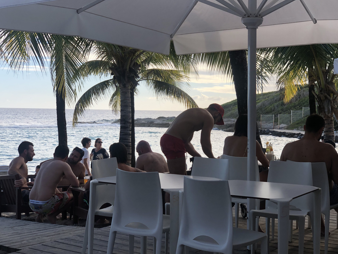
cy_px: 117
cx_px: 188
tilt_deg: -0.3
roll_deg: -0.5
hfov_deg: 33.2
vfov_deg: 25.2
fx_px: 566
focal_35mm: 58
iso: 16
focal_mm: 6
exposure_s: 1/453
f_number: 2.4
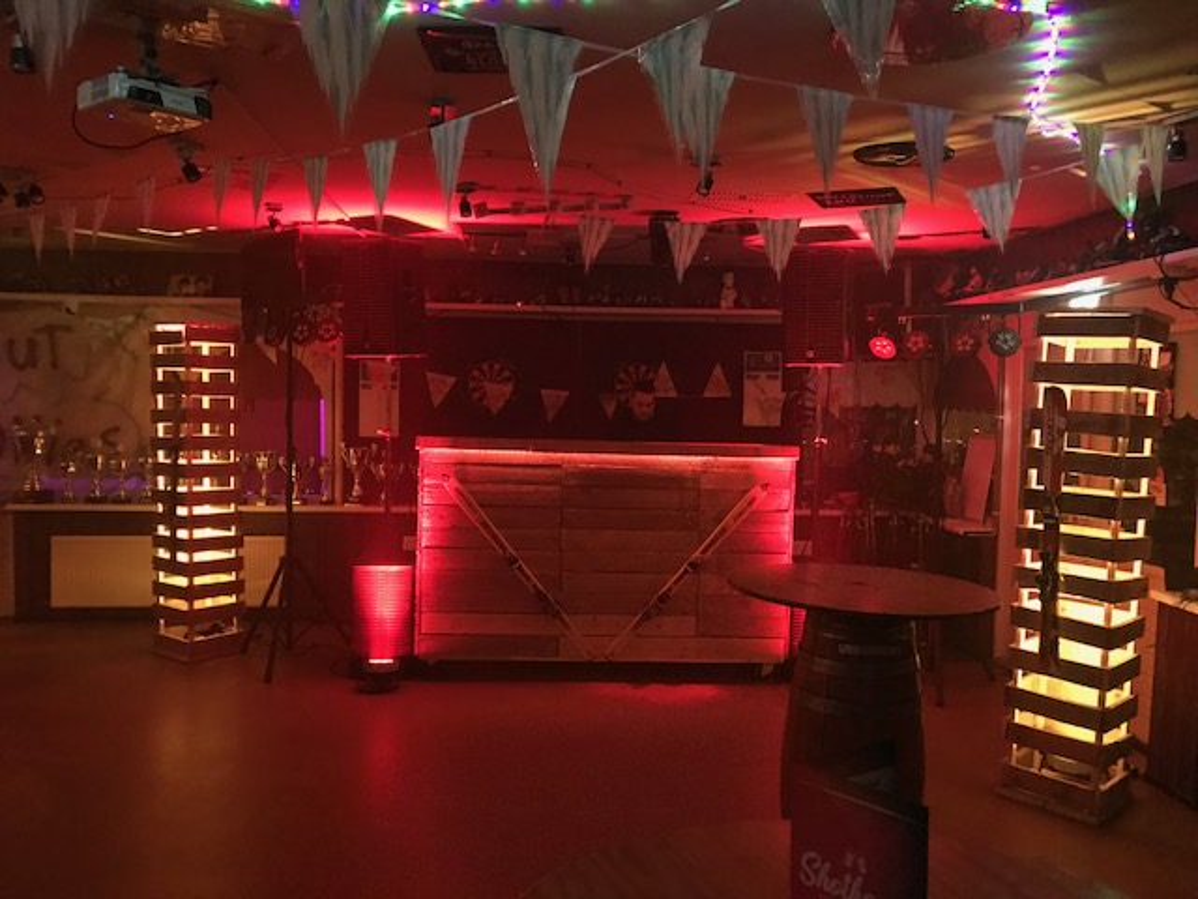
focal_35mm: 28
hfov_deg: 63.4
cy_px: 450
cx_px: 599
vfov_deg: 49.7
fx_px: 969
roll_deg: -0.3
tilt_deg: -3.2
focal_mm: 3.99
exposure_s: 1/4
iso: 100
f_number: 1.8
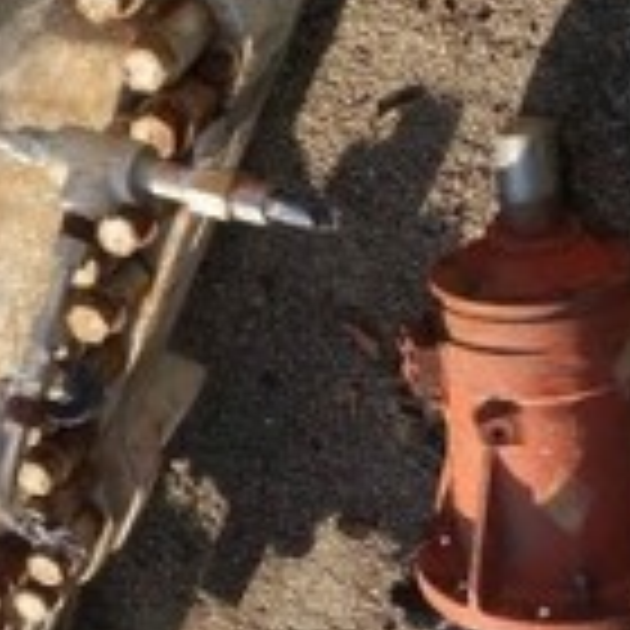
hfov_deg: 20.6
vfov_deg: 21.1
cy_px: 338
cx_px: 29
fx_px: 1688
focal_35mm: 82
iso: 32
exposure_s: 1/871
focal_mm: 4.25
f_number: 1.8
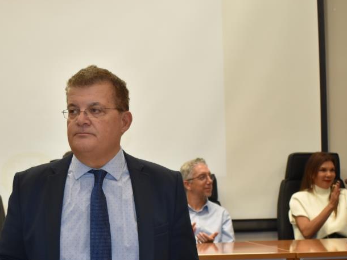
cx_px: 108
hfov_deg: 30.4
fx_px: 631
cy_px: 189
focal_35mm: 63
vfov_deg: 23.1
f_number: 4
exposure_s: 1/160
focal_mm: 26
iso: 800
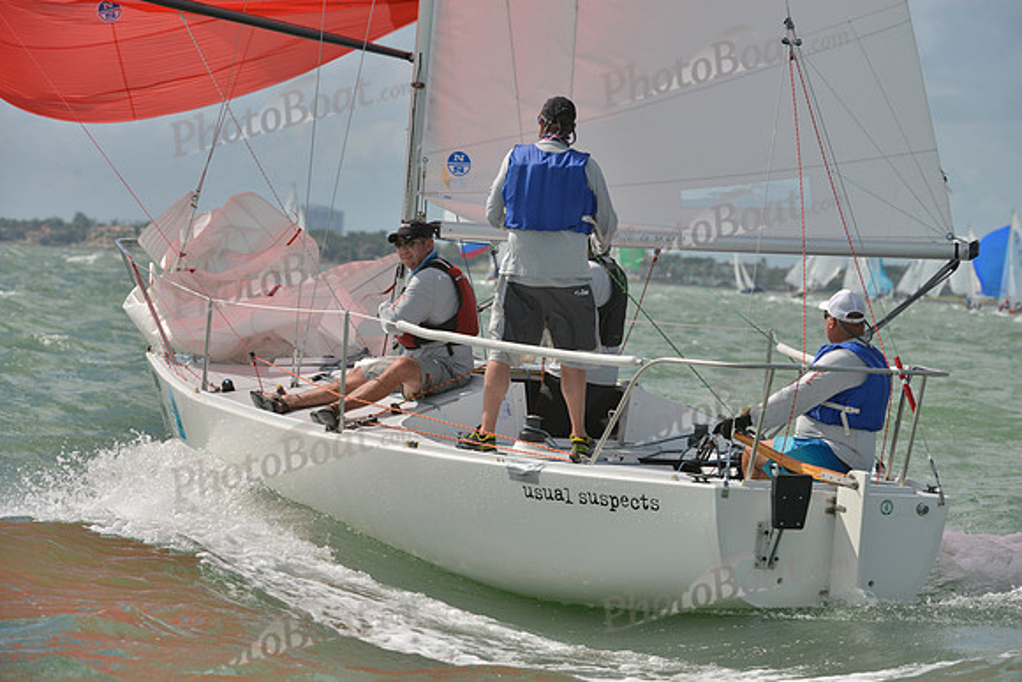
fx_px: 5679
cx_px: 511
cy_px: 341
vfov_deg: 6.9
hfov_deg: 10.3
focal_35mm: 200
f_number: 9
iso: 280
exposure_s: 1/1250
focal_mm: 200
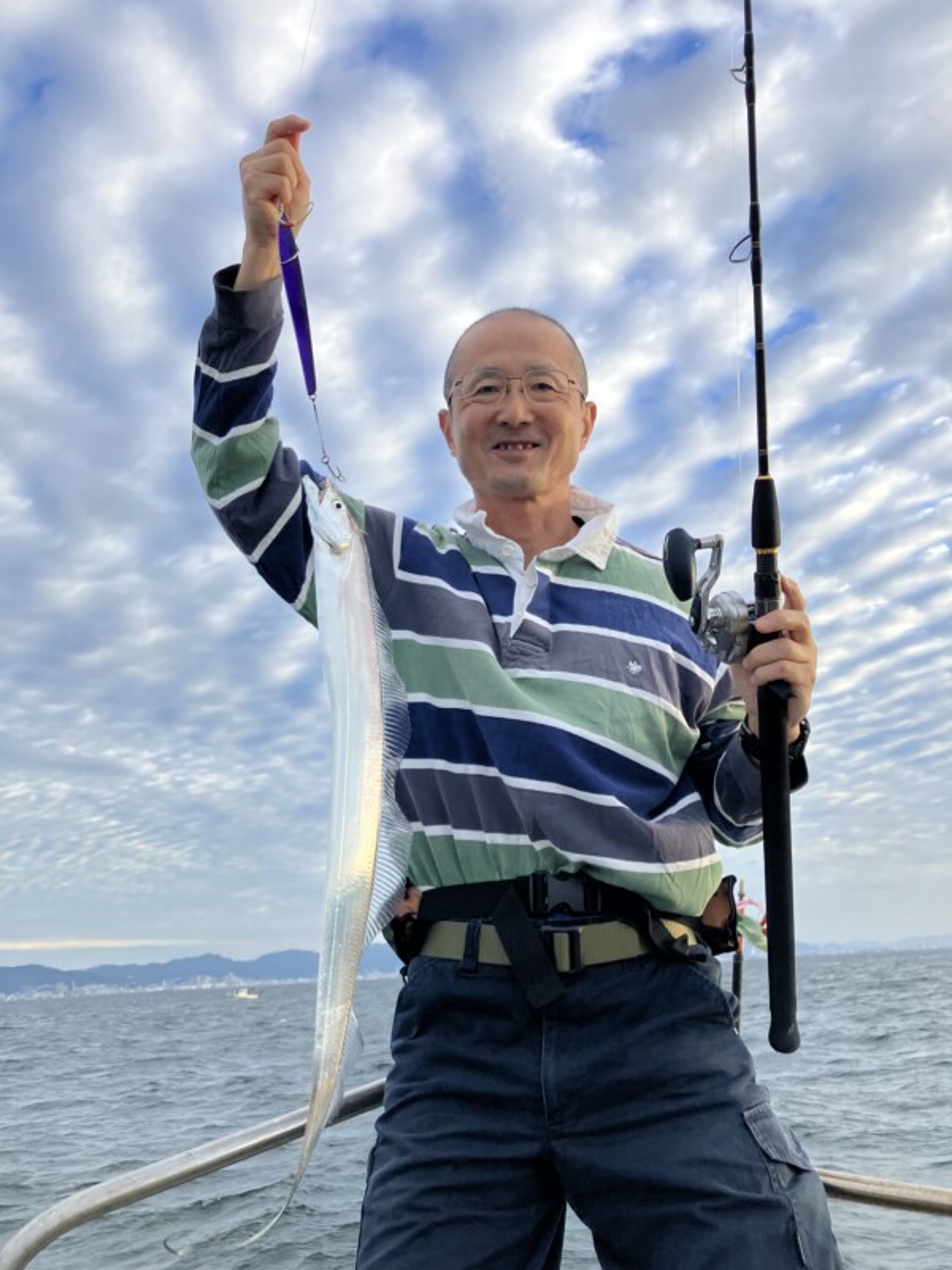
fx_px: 1027
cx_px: 476
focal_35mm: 28
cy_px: 635
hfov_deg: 49.7
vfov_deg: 63.4
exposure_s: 1/422
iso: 32
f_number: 1.8
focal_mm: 3.99
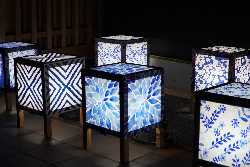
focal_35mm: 50
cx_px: 125
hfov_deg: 40.0
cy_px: 84
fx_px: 344
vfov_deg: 27.3
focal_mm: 33
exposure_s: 1/20
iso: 320
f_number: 7.1
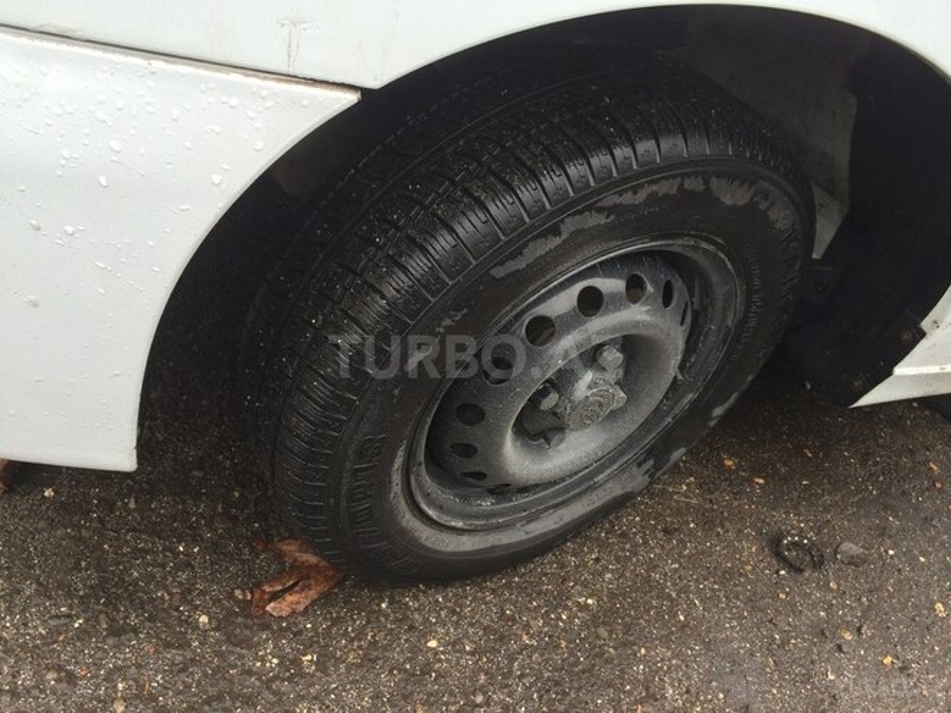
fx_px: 797
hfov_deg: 61.7
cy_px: 356
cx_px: 476
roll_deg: -16.2
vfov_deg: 48.2
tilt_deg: -38.6
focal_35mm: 29
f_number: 2.2
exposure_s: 1/100
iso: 64
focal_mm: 4.15
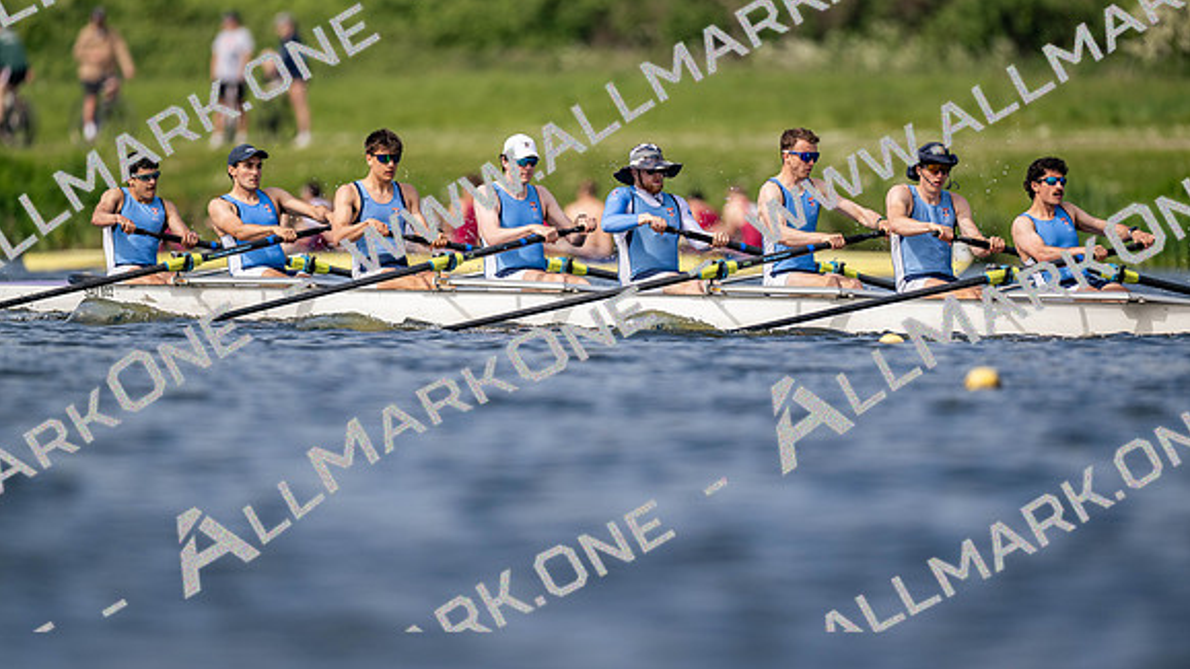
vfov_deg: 1.9
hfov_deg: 3.4
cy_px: 279
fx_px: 19909
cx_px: 595
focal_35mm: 631
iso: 200
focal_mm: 600
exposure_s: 1/2500
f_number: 4
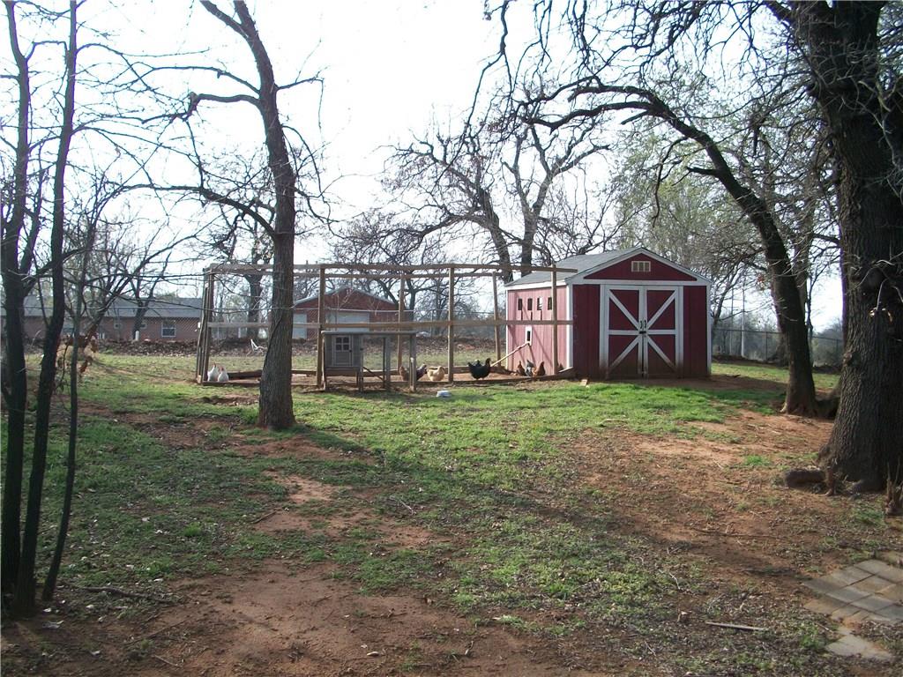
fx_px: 913
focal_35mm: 35
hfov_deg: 52.6
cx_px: 452
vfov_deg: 40.7
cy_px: 338
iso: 80
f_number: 3.1
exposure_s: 1/320
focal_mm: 6.3
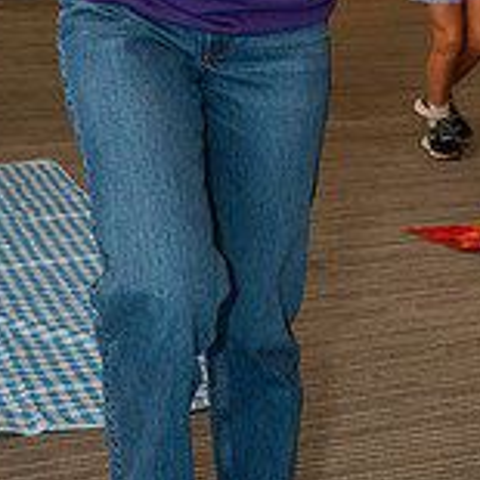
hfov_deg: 17.2
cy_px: 56
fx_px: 1584
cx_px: 319
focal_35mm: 101
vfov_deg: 17.0
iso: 1600
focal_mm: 41
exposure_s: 1/200
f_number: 5.6
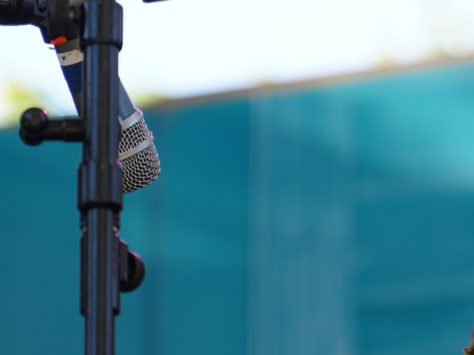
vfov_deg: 4.1
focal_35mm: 359
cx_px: 620
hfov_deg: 5.5
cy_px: 94
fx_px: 4915
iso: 125
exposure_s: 1/125
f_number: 4
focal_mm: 105
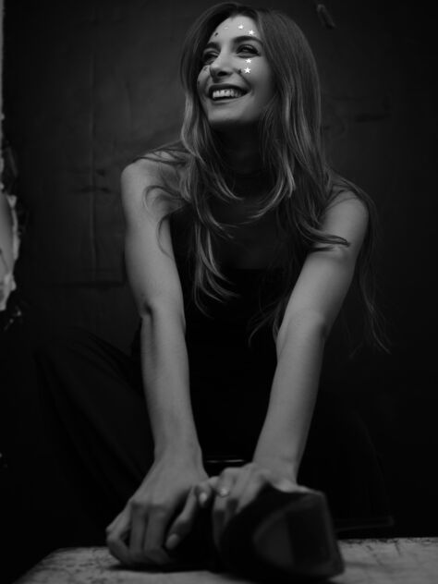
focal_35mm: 50
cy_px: 292
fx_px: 844
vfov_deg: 38.2
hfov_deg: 29.1
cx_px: 219
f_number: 4.5
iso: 160
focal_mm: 63
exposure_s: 1/125
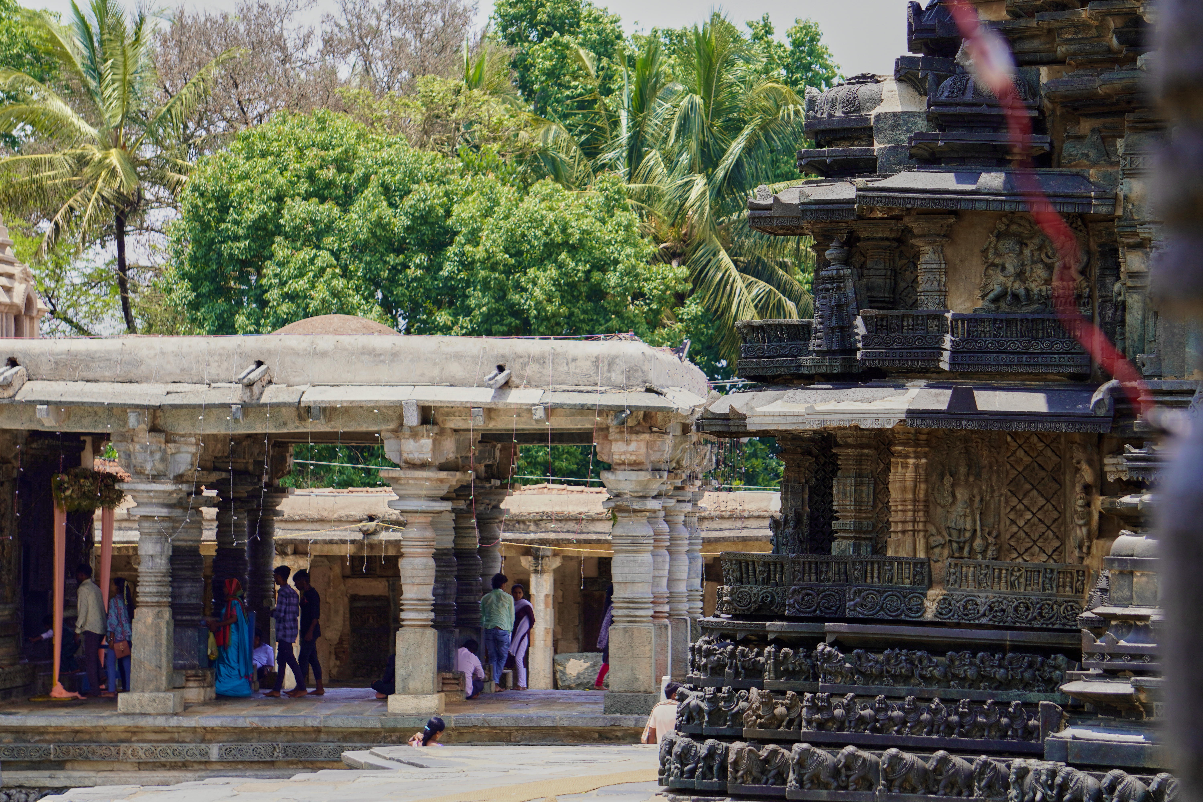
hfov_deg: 15.5
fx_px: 4411
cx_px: 602
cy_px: 401
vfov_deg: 10.4
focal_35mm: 132
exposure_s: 1/200
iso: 100
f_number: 6.3
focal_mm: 88
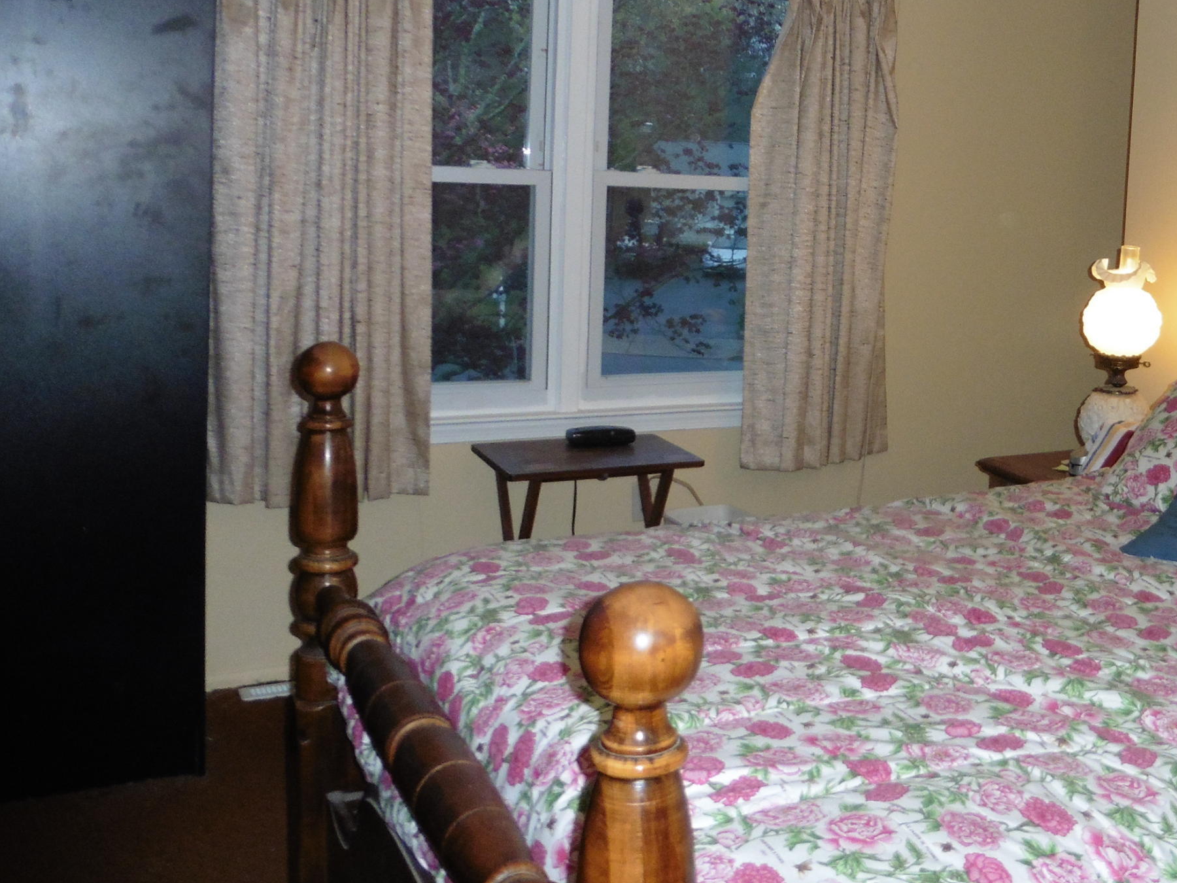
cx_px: 970
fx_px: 1360
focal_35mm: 40
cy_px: 294
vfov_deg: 35.6
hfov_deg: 44.2
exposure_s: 1/60
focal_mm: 4.3
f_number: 3.3
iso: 250
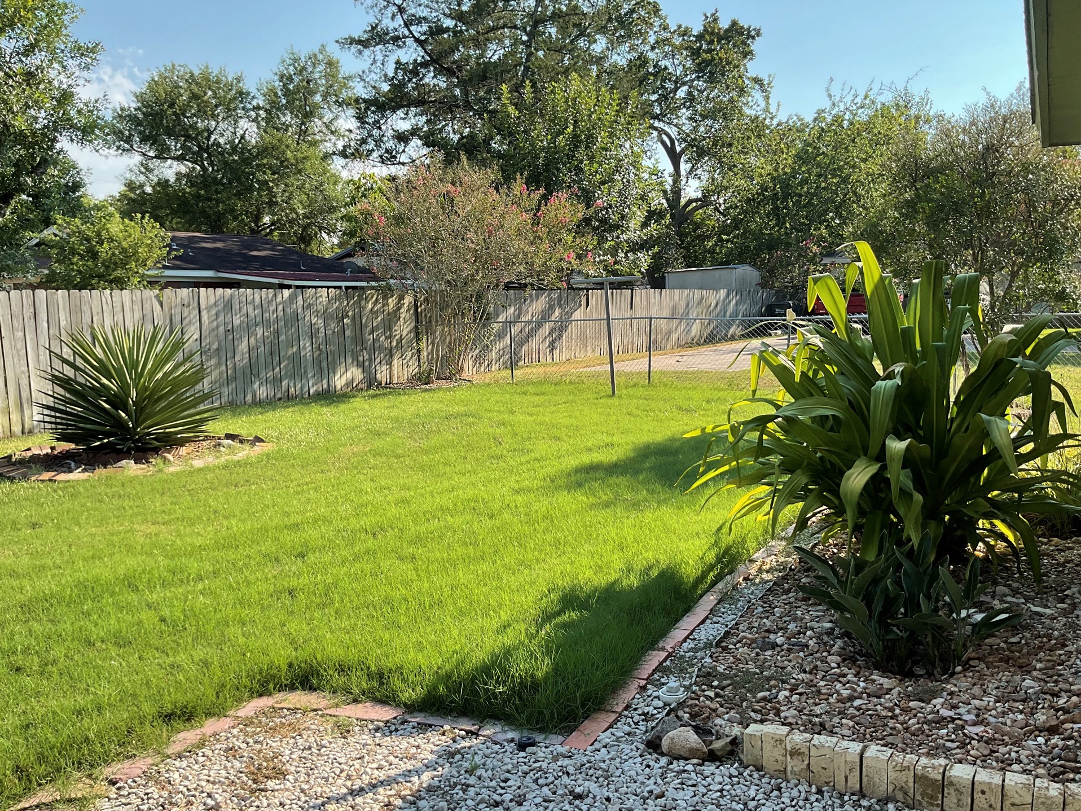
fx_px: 968
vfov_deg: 45.4
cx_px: 564
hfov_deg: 58.3
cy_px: 417
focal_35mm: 31
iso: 16
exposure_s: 1/657
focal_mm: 3
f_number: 1.8
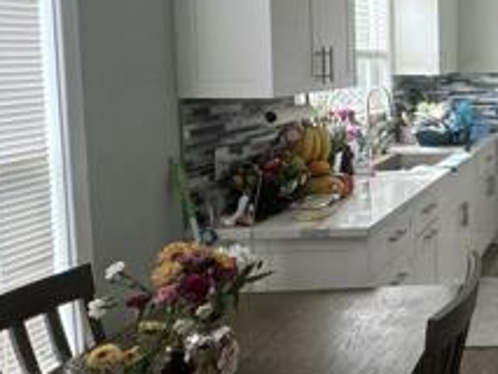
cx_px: 648
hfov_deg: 33.1
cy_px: 89
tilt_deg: -4.4
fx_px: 605
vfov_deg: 33.6
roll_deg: -0.8
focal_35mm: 42
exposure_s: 1/99
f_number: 2.2
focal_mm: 2.22
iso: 125
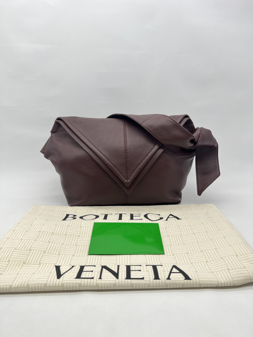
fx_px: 253
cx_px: 126
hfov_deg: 53.1
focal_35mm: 26
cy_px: 168
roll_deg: +0.2
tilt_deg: -15.5
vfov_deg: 67.3
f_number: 1.5
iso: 32
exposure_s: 1/105
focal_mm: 5.7
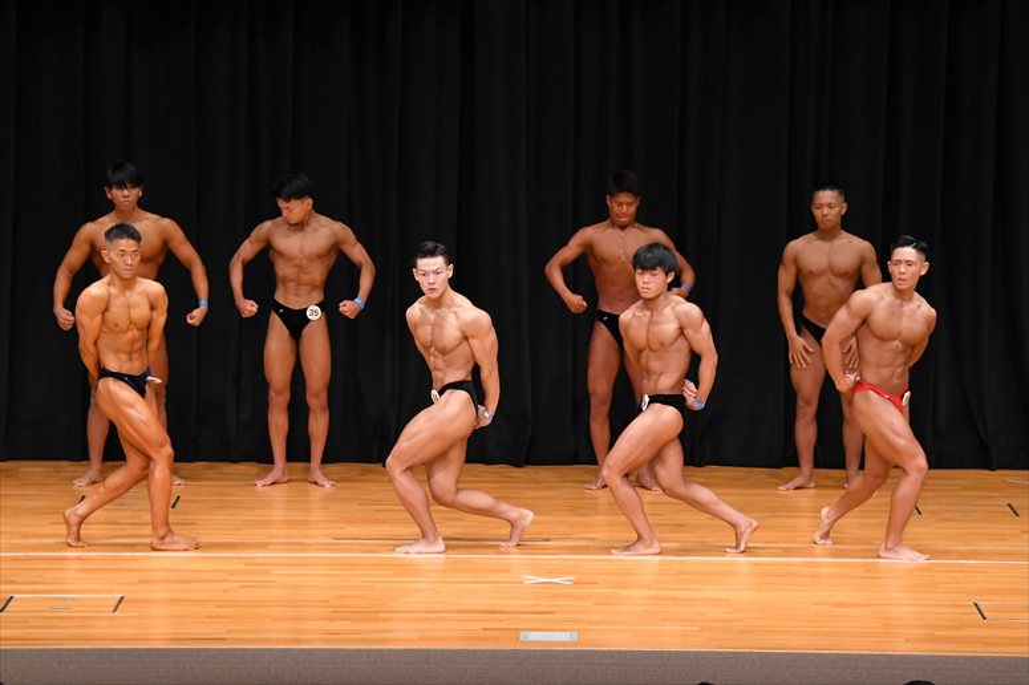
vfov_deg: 8.2
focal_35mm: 168
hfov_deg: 12.2
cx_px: 514
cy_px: 342
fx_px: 4800
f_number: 5.6
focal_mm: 112
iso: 4000
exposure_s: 1/400
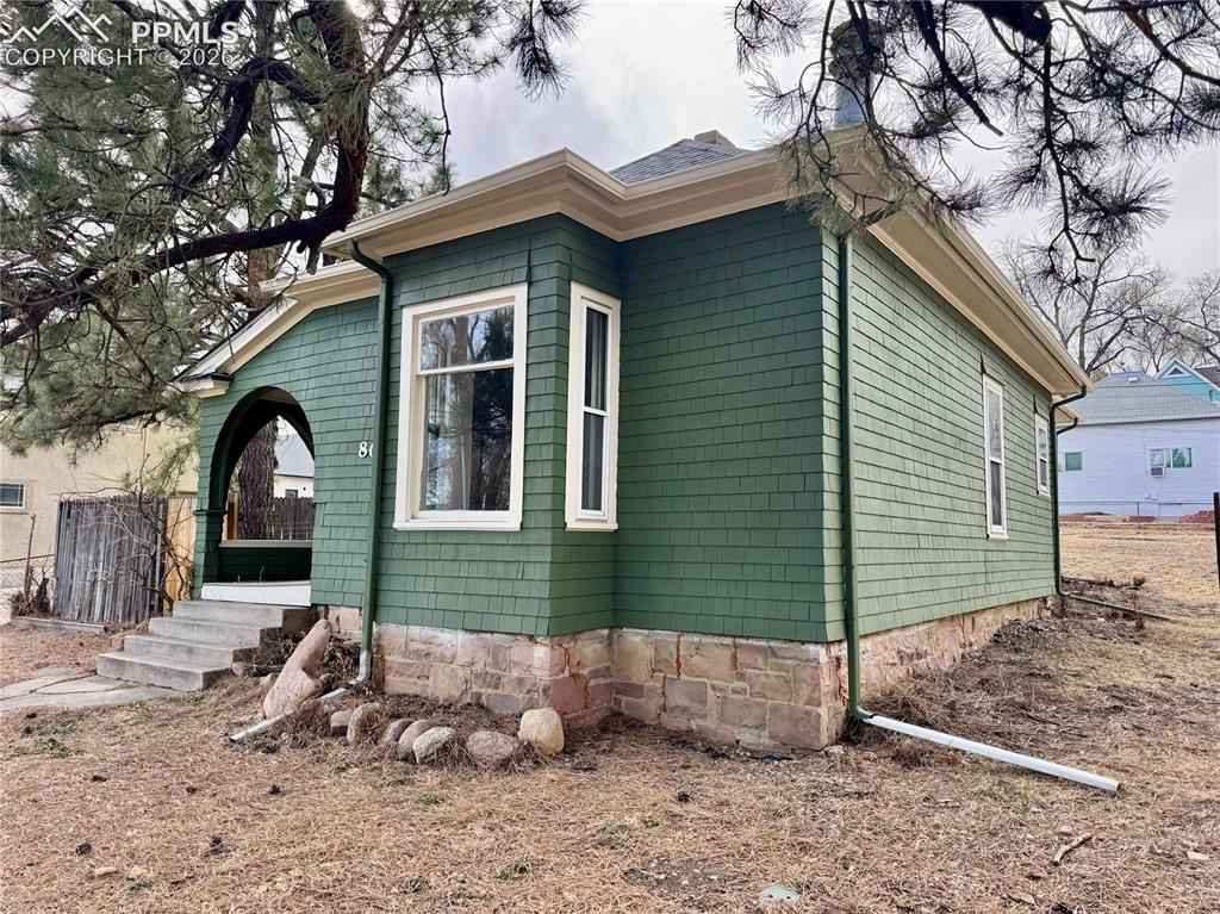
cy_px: 457
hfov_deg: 71.6
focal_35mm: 24
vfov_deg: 56.8
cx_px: 610
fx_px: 845
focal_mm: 6.76
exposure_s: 1/593
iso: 80
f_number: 1.78
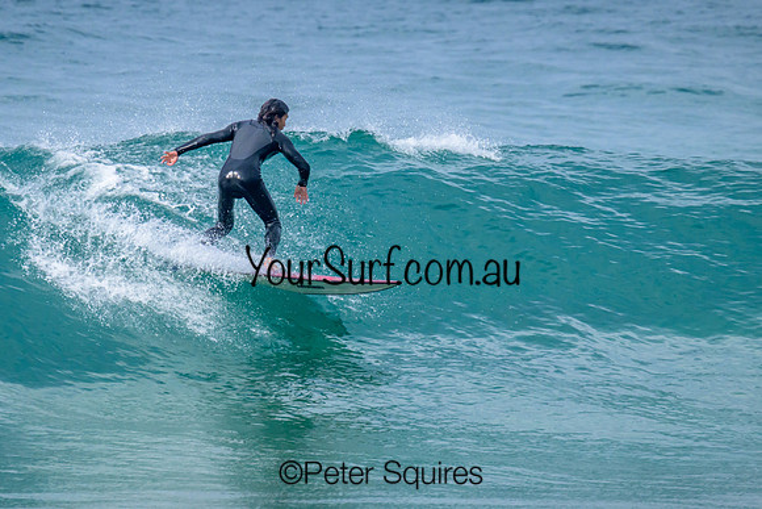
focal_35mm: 934
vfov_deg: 1.5
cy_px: 193
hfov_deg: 2.2
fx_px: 19775
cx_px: 375
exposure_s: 1/2000
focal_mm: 680
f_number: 11
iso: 1400
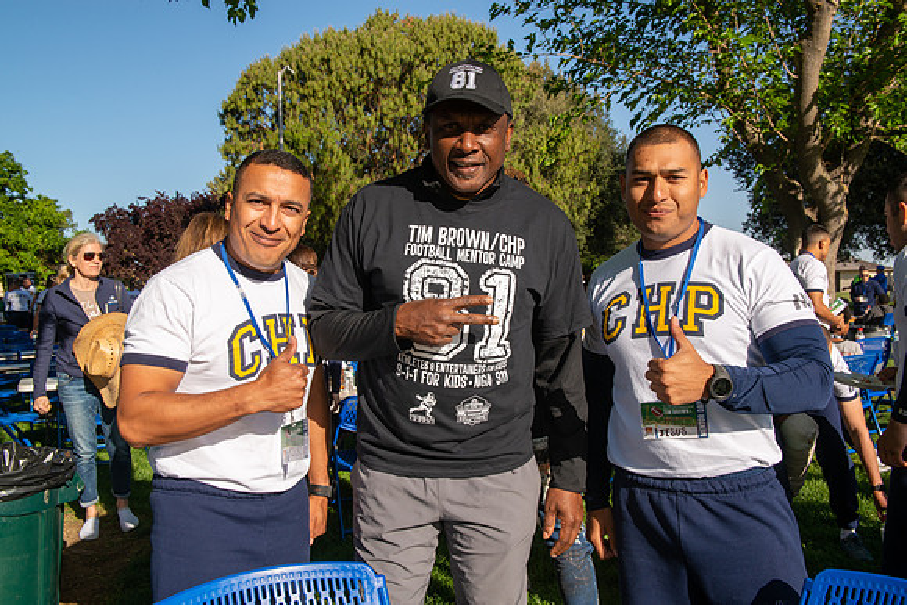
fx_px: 806
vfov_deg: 41.1
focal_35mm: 32
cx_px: 454
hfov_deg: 58.7
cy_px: 302
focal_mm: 32
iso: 100
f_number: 8
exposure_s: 1/320
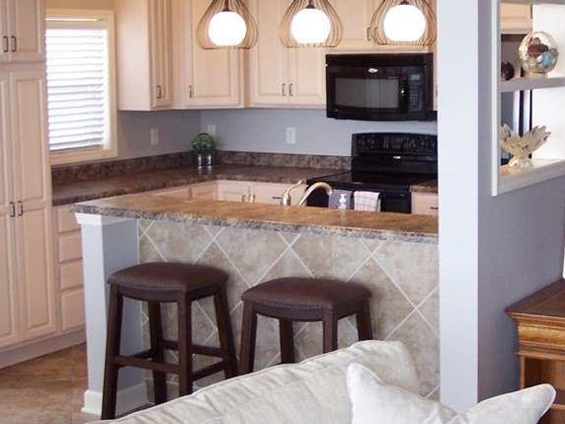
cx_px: 402
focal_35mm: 68
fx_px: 1110
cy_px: 180
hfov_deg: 28.3
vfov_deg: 21.6
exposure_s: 1/30
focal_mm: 8
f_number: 2.8
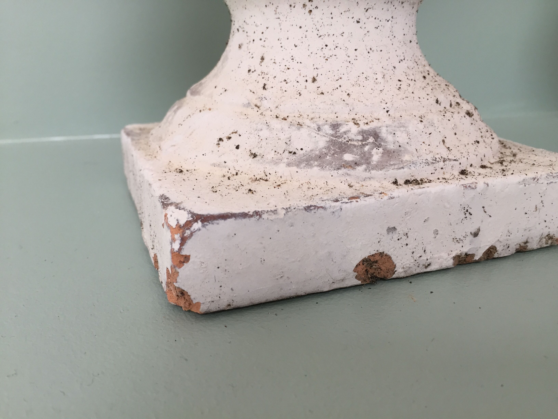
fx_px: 467
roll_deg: -0.6
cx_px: 279
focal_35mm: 29
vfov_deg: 48.2
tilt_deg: -18.8
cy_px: 210
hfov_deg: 61.7
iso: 40
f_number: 2.2
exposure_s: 1/33
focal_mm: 4.15
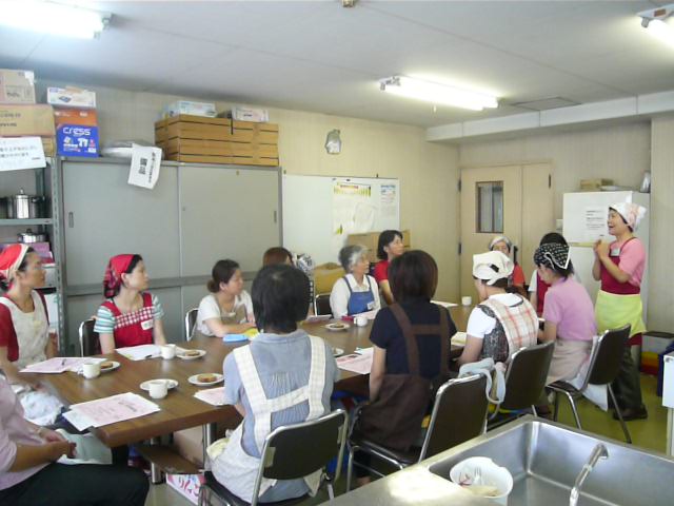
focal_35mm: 28
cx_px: 337
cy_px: 253
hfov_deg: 63.4
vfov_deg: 49.7
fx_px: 545
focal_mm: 4.6
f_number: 2.8
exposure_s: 1/80
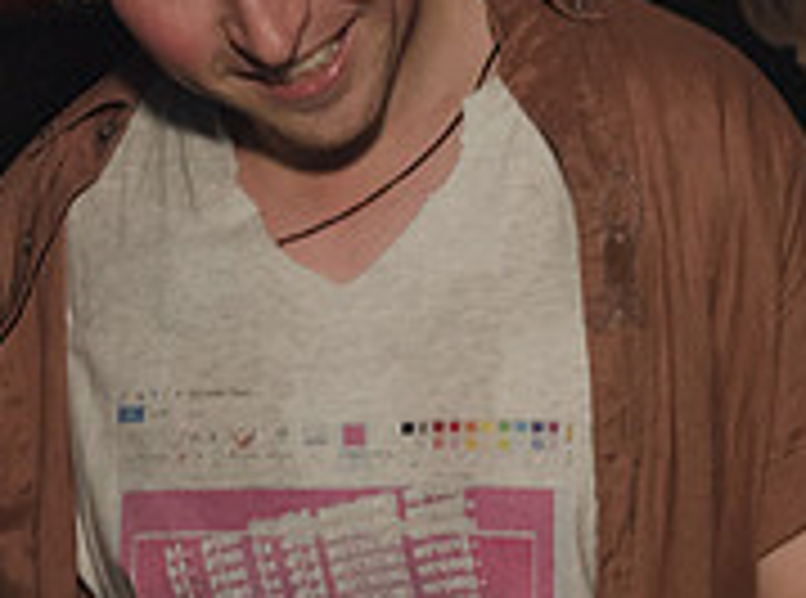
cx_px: 326
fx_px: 3017
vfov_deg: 11.3
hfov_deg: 15.2
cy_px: 336
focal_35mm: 130
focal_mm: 34
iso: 2000
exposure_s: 1/320
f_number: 4.5
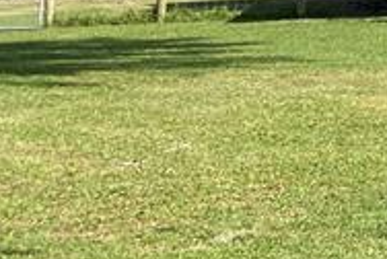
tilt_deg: +9.2
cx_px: 1000
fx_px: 1583
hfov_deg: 11.1
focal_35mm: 147
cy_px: -308
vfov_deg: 8.7
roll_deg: +0.6
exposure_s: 1/1996
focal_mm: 4.25
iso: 32
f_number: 1.8
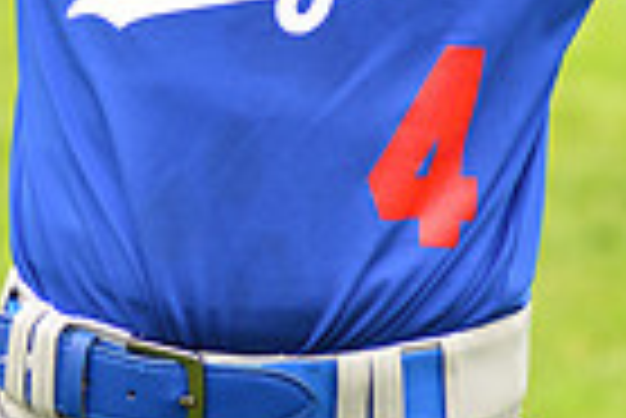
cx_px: 342
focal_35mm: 520
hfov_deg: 4.0
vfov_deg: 2.6
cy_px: -200
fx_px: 9052
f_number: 5
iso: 160
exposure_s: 1/250
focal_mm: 125
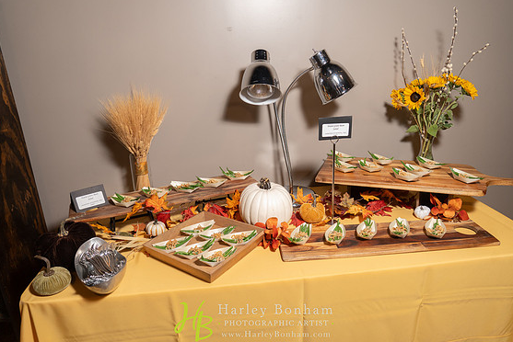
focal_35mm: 25
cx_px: 255
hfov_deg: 71.5
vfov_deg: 51.3
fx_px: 356
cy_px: 167
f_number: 4
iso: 1250
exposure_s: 1/125
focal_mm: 24
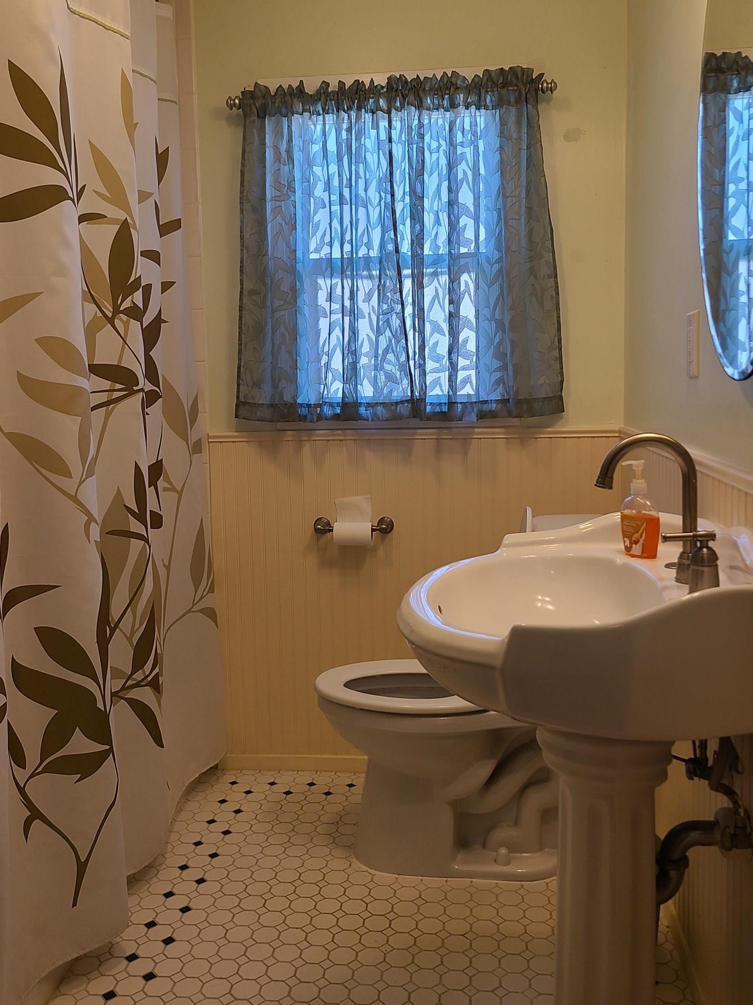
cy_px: 490
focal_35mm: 32
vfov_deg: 56.8
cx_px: 364
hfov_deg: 44.2
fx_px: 928
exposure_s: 1/120
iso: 64
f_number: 1.8
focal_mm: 5.4
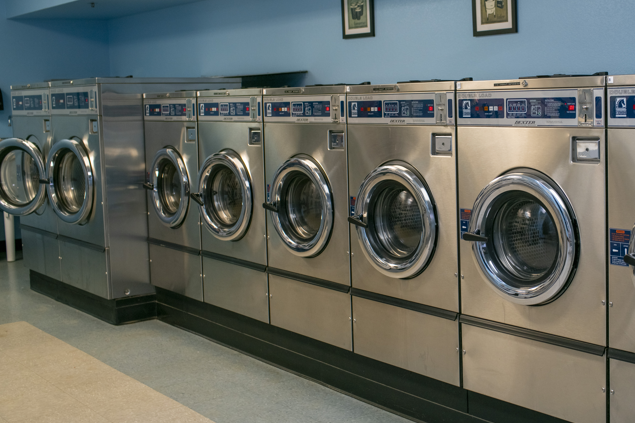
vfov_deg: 25.5
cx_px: 462
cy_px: 191
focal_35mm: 53
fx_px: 935
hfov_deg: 36.8
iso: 800
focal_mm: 35
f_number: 4
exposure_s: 1/100
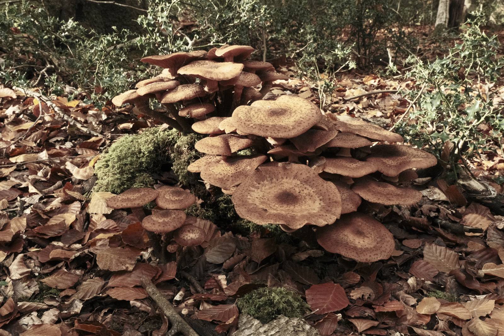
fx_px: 518
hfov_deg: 51.9
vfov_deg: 35.9
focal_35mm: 37
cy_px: 168
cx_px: 252
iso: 6400
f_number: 14
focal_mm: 24.7
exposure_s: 1/90
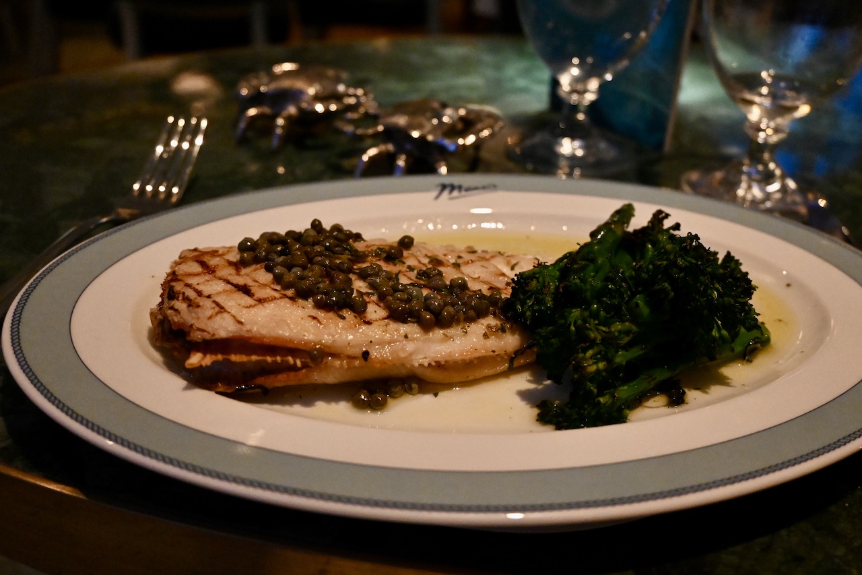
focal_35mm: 30
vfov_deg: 43.6
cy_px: 288
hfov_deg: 61.9
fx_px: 718
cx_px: 431
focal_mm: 20
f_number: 3.8
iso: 5000
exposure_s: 1/60
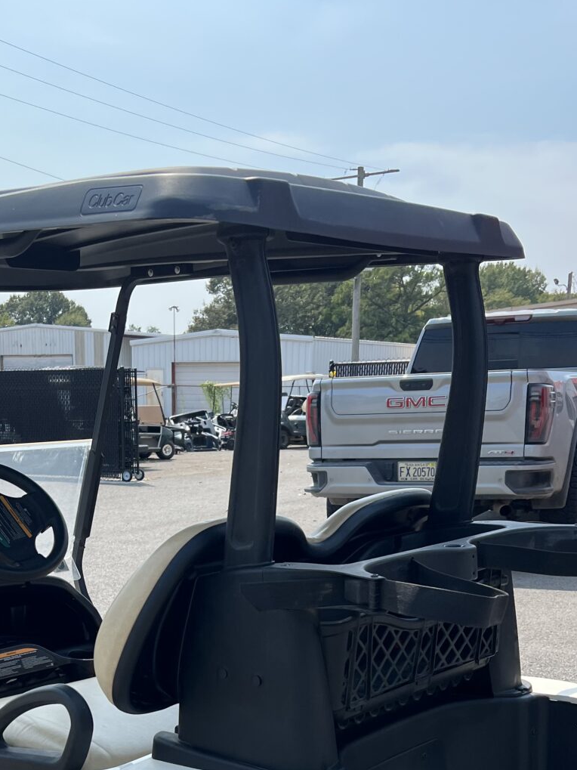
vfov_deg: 36.8
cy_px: 674
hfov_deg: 29.5
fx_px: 1089
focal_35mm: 49
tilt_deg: -12.6
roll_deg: +1.4
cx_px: 203
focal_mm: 5.7
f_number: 1.5
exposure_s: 1/2457
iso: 50
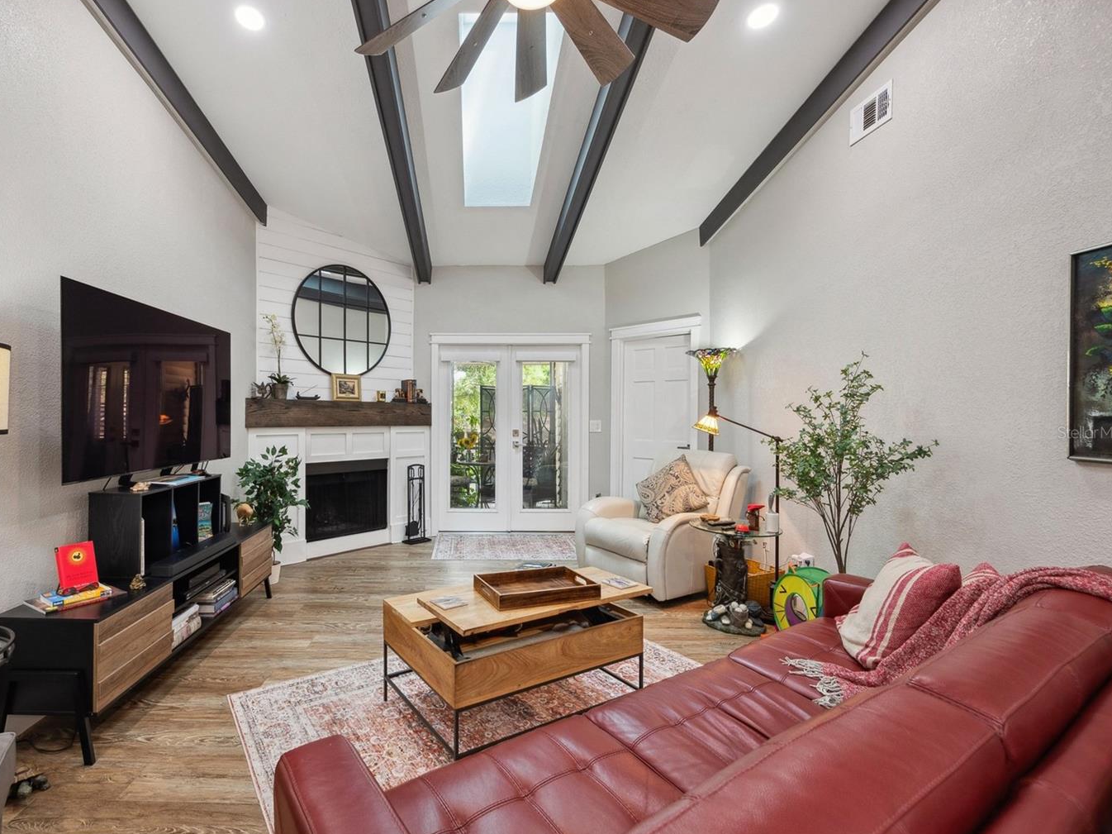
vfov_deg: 78.1
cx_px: 470
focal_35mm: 16
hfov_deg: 93.8
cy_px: 432
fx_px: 514
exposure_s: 1/50
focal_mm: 14
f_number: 7.1
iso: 1250
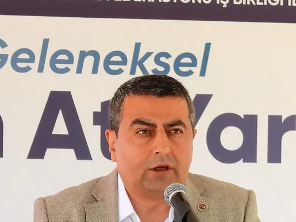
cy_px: 265
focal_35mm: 215
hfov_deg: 9.2
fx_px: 1838
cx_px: 116
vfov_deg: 6.9
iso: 100
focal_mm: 10.7
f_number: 3.5
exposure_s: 1/200
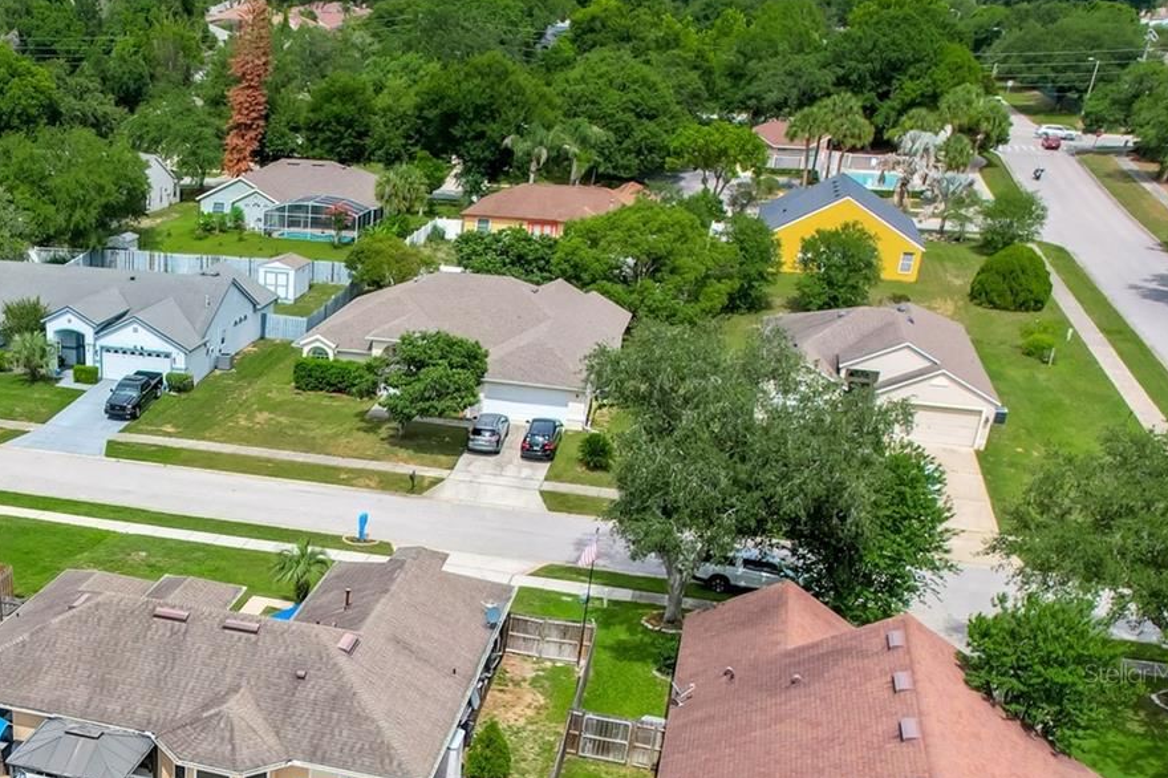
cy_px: 673
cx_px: 141
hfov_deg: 44.6
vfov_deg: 32.0
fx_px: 1297
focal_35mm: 40
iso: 110
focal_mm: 8.38
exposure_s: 1/320
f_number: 2.8
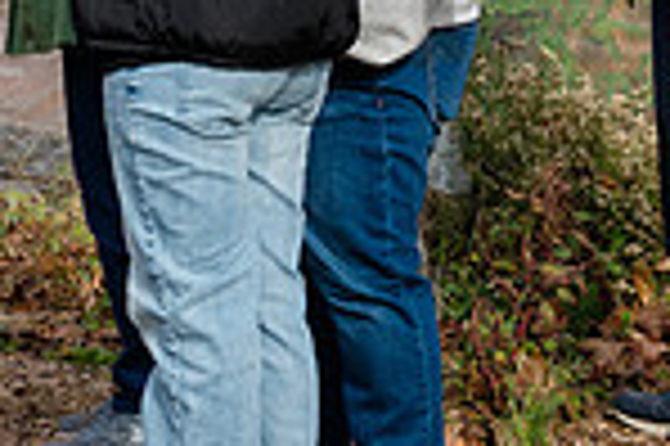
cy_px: -230
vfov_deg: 5.9
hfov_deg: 8.8
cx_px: -144
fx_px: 4276
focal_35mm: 230
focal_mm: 59
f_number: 5
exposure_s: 1/800
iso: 640
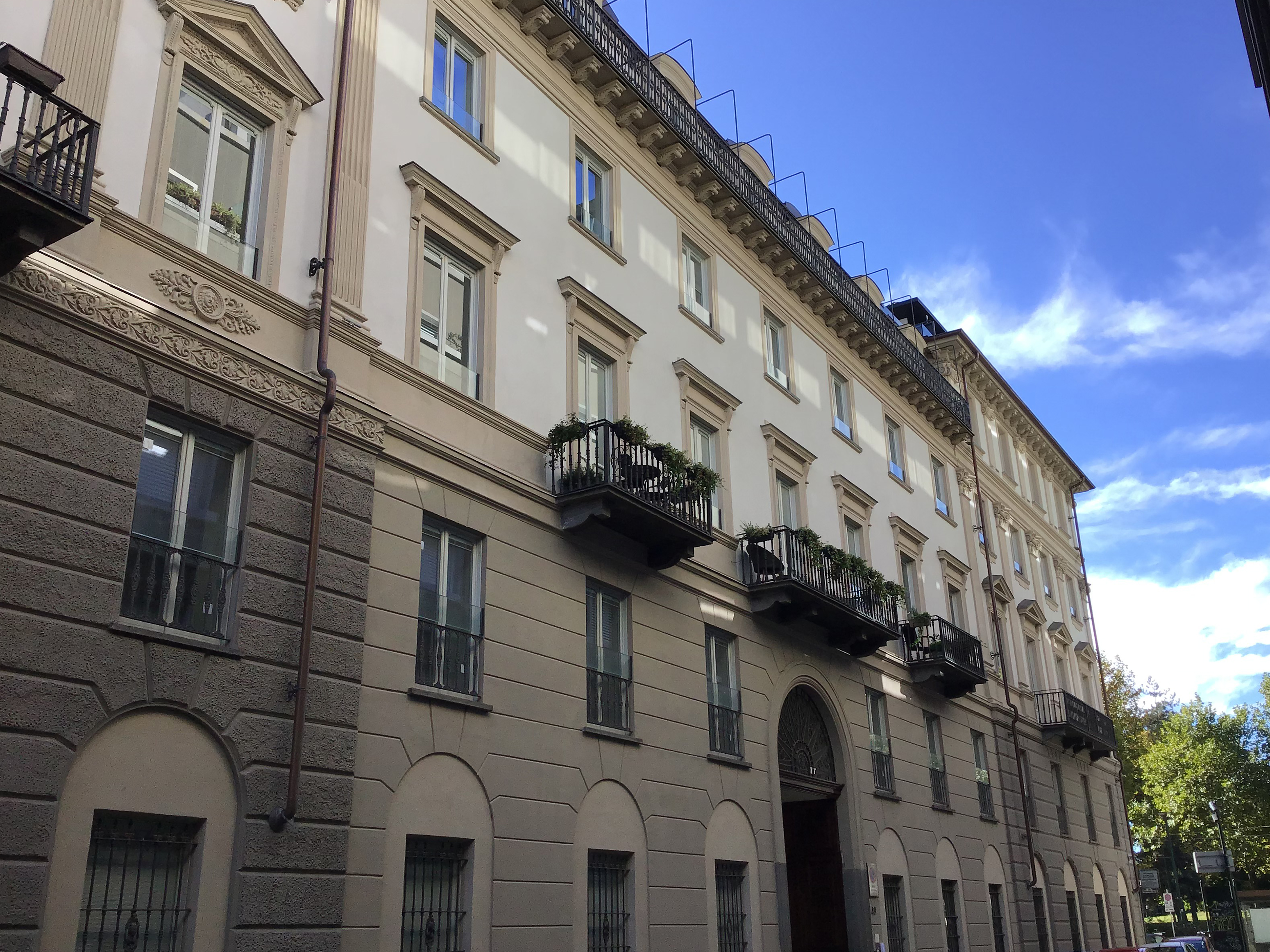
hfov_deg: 56.8
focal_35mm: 32
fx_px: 1174
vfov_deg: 44.2
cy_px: 486
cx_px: 637
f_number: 2.4
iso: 25
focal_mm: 3.3
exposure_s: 1/539
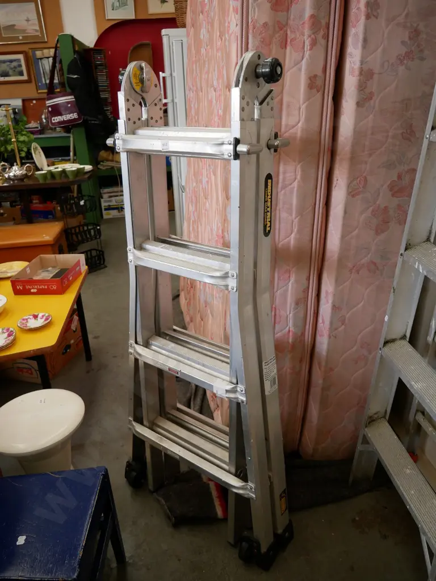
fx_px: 470
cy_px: 290
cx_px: 218
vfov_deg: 63.4
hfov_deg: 49.7
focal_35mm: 28
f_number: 4
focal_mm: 14
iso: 500
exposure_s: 1/60
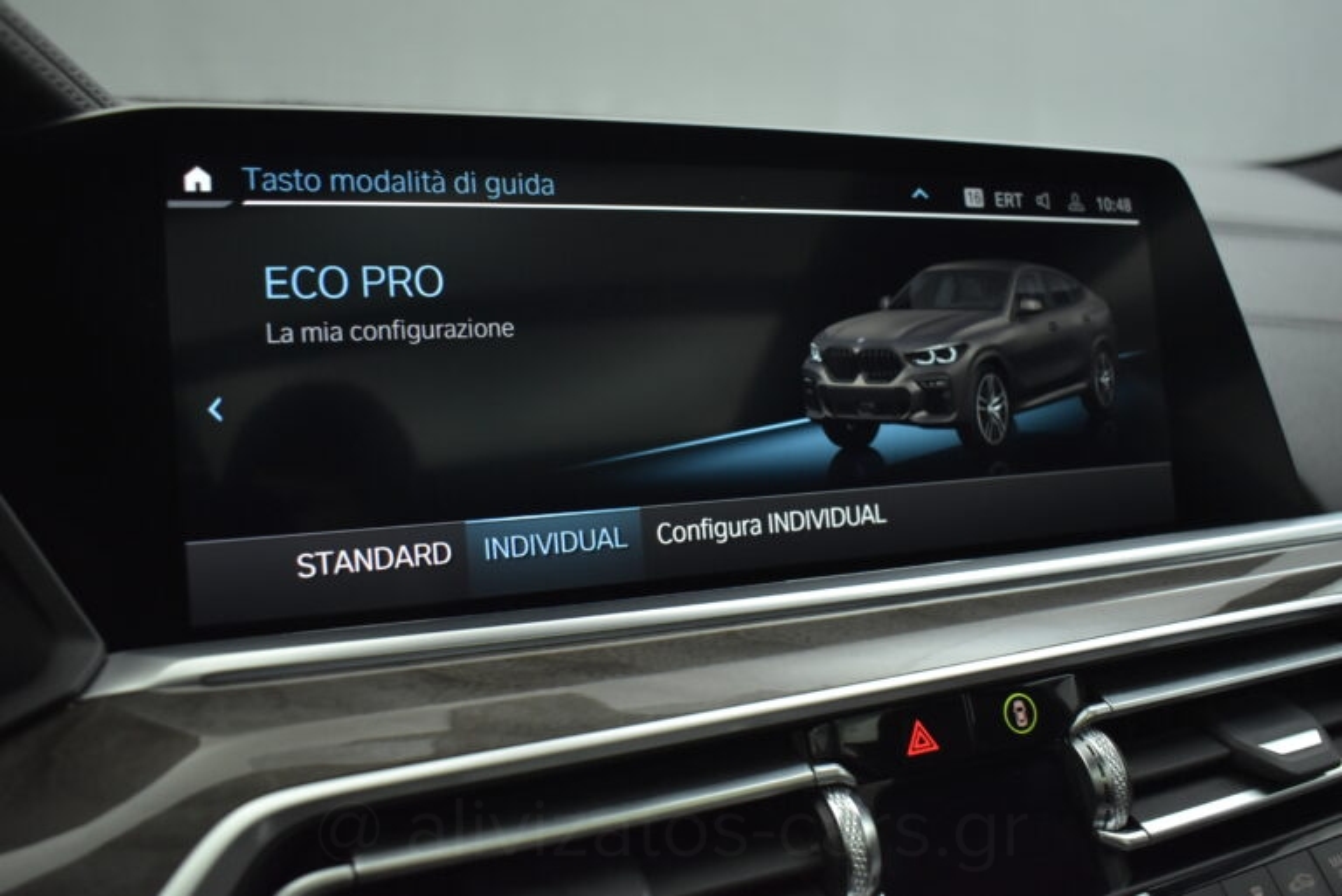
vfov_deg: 41.8
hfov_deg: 59.5
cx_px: 671
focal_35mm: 32
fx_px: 1175
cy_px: 448
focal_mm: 21
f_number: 3.8
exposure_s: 1/100
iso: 1600
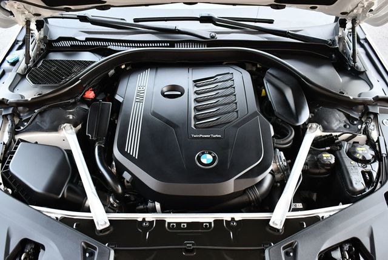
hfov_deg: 53.1
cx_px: 194
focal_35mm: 36
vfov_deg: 36.9
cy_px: 130
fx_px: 388
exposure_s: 1/200
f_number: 3.5
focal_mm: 18
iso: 800
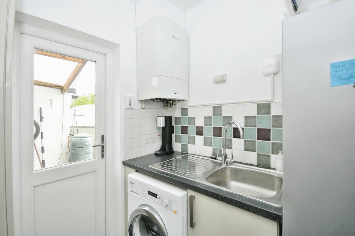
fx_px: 148
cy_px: 118
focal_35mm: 15
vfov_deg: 77.2
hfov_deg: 100.4
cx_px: 178
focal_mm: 10
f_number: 6.3
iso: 500
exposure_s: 1/60
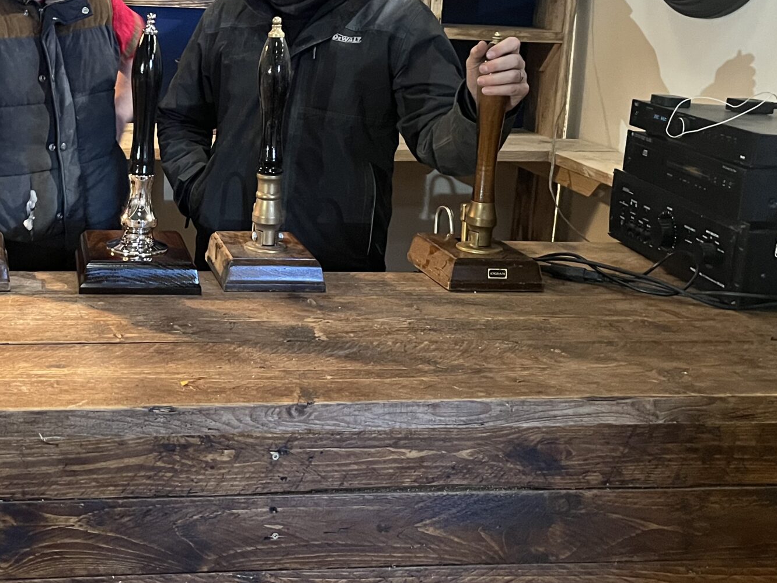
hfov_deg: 37.1
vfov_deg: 28.5
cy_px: 124
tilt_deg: -9.4
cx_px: 177
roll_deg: -2.3
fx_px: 1122
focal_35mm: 50
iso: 500
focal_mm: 5.1
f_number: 1.6
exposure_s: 1/25
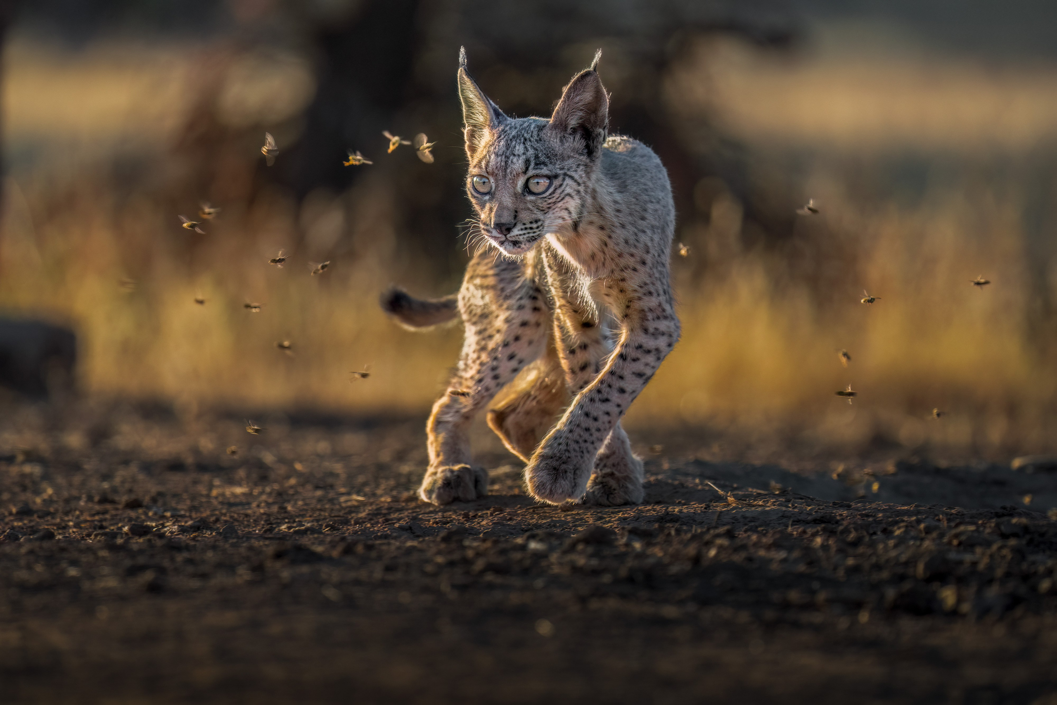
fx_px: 10805
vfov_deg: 3.7
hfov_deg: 5.6
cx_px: 528
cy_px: 352
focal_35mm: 368
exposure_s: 1/400
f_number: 6.3
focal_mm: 368
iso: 2000
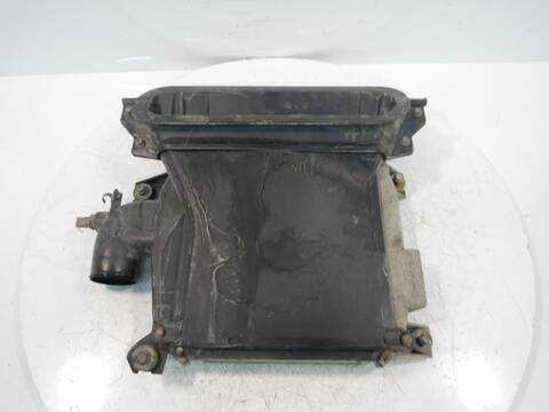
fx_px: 444
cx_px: 274
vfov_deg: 49.7
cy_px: 206
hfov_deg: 63.4
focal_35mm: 28
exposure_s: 1/60
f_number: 3.5
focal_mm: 14
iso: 640
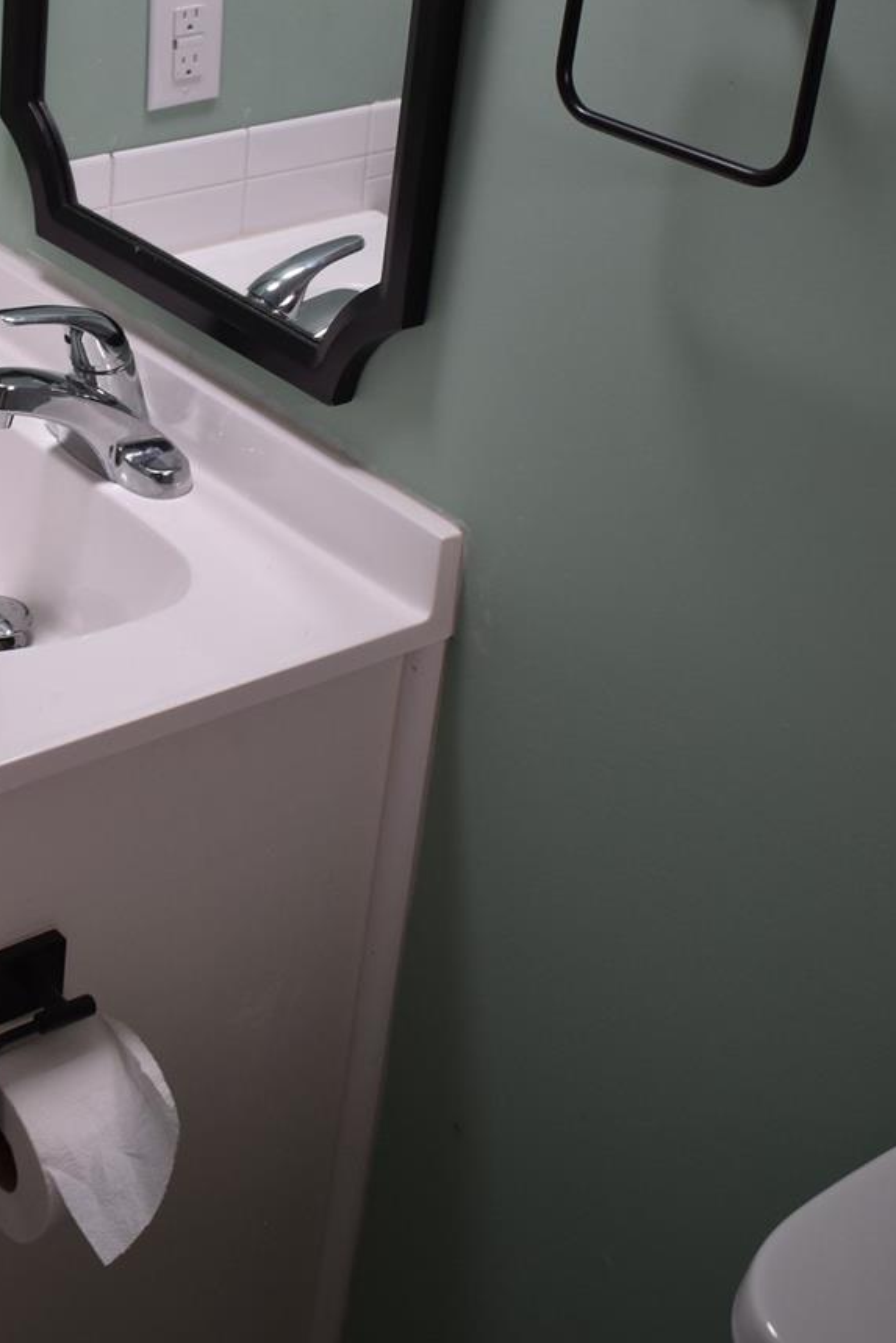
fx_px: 2202
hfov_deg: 22.8
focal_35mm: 59
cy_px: 344
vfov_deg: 33.3
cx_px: 214
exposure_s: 1/100
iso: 400
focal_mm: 22
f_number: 5
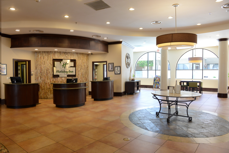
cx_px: 114
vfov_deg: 53.2
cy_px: 76
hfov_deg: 73.7
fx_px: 153
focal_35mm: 24
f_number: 5.6
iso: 1600
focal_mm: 24
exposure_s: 1/125
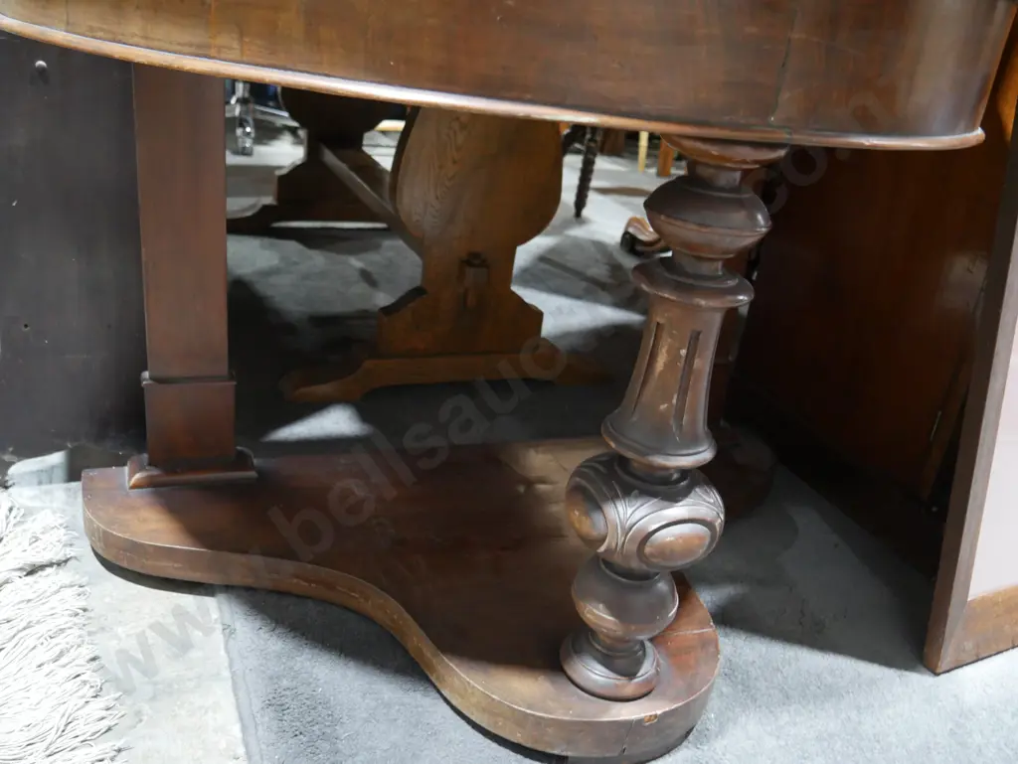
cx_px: 509
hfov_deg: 56.8
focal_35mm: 32
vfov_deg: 44.2
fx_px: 942
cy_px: 382
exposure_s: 1/60
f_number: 3.6
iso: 2000
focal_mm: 16
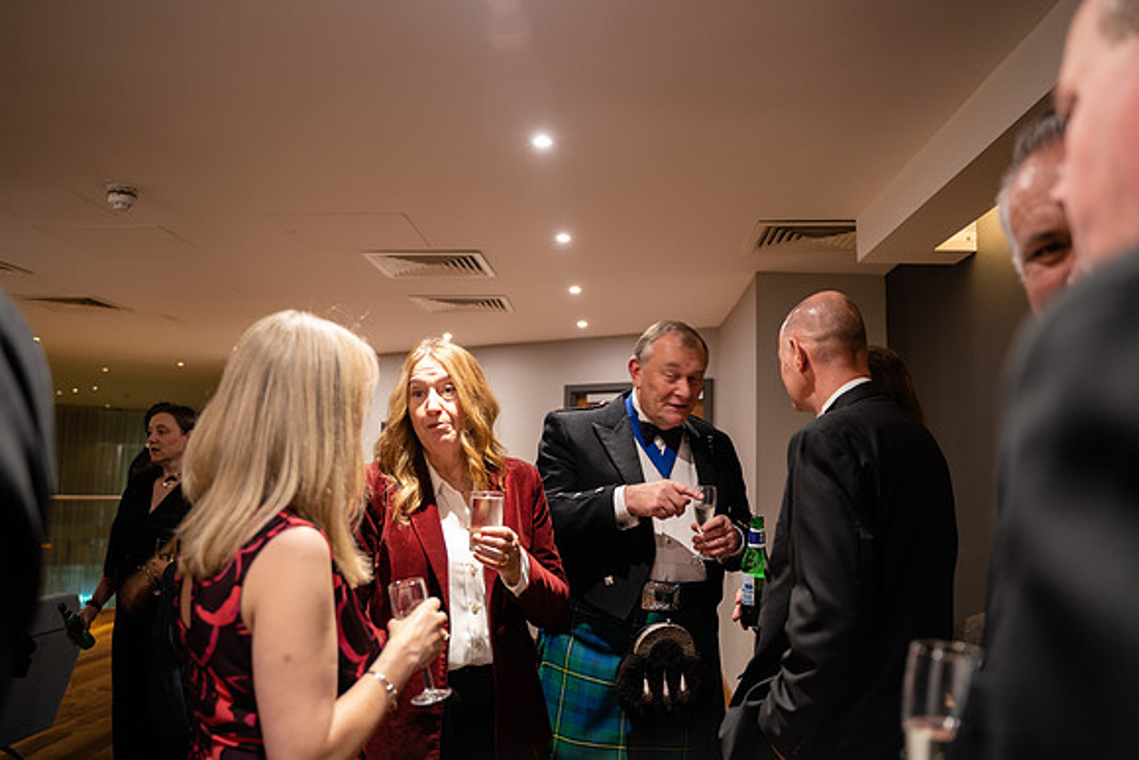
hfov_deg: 63.0
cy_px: 380
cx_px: 570
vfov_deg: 44.5
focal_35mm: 29
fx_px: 930
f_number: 2.8
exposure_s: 1/30
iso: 1250
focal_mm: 28
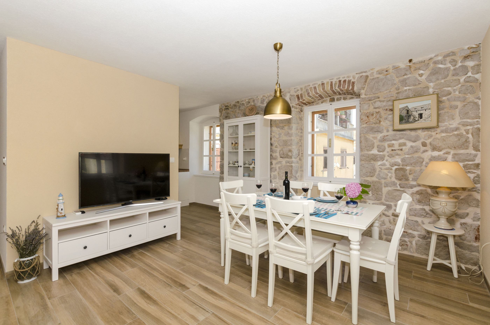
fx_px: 224
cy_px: 162
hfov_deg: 95.1
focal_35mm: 16
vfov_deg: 71.8
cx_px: 245
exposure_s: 1/160
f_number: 8
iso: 160
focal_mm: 11
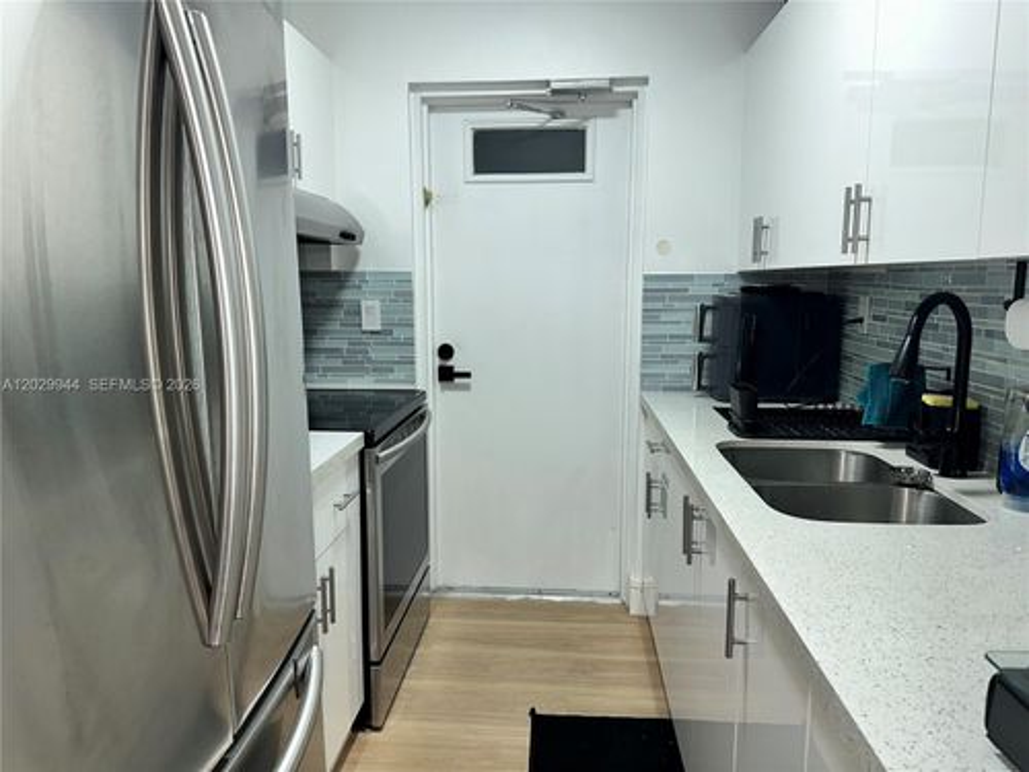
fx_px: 713
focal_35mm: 24
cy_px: 386
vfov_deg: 56.8
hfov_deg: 71.6
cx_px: 514
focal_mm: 6.86
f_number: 1.78
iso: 64
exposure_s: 1/38
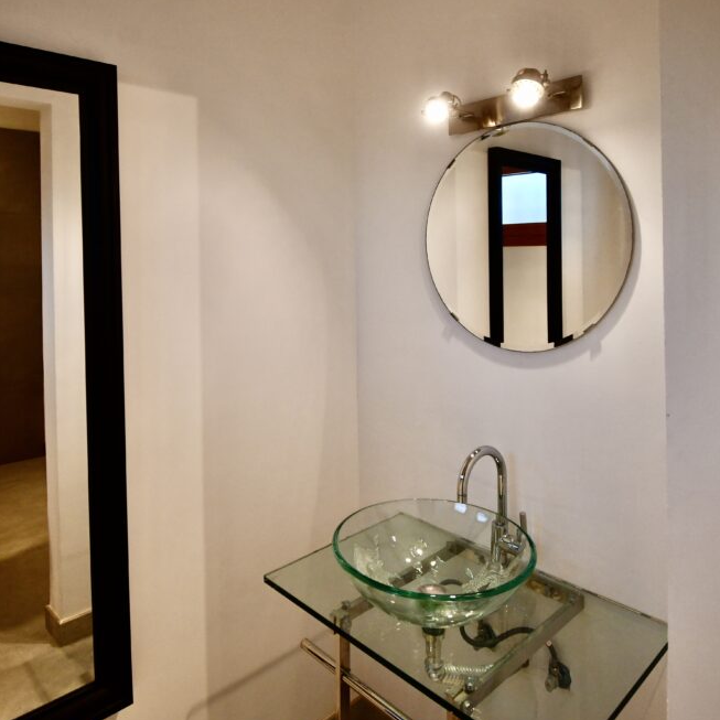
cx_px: 357
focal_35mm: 24
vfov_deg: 63.9
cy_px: 259
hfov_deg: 65.0
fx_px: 565
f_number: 4.8
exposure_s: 1/125
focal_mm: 12
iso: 1000
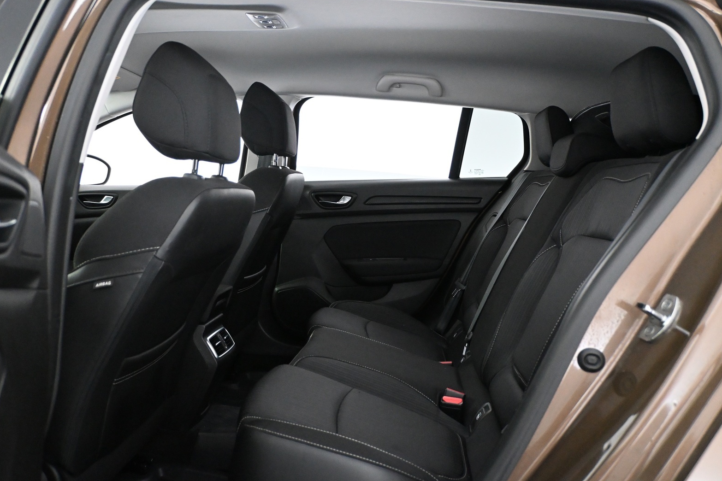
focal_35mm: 30
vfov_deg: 43.3
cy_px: 236
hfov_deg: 61.5
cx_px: 355
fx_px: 607
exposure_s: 1/60
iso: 5600
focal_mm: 19.5
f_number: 3.8
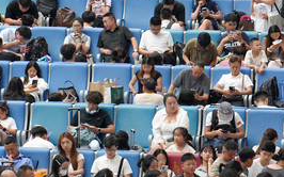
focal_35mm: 517
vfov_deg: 2.5
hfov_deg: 4.1
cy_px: 179
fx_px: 4000
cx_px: 301
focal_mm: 157
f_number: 5.6
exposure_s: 1/500
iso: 8000
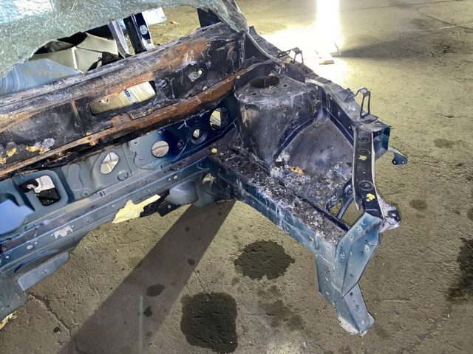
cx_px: 236
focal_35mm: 26
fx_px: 355
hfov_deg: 67.3
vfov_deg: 53.1
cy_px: 177
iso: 200
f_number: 1.8
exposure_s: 1/5
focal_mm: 4.25
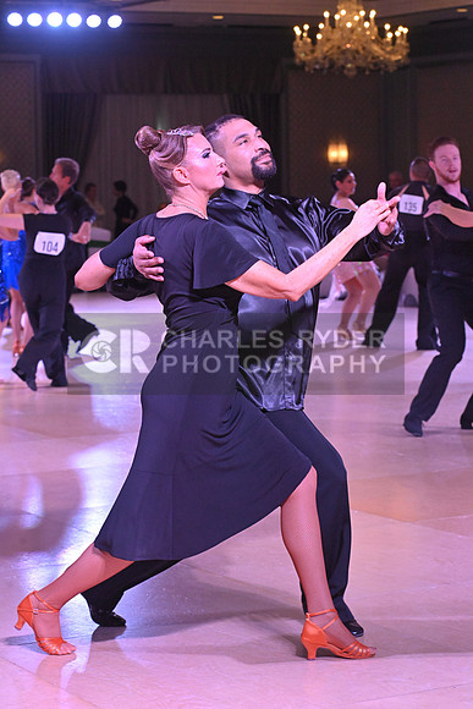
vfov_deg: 20.8
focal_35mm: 98
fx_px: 1930
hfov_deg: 14.0
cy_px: 354
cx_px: 236
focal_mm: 98
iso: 5000
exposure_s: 1/400
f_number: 8
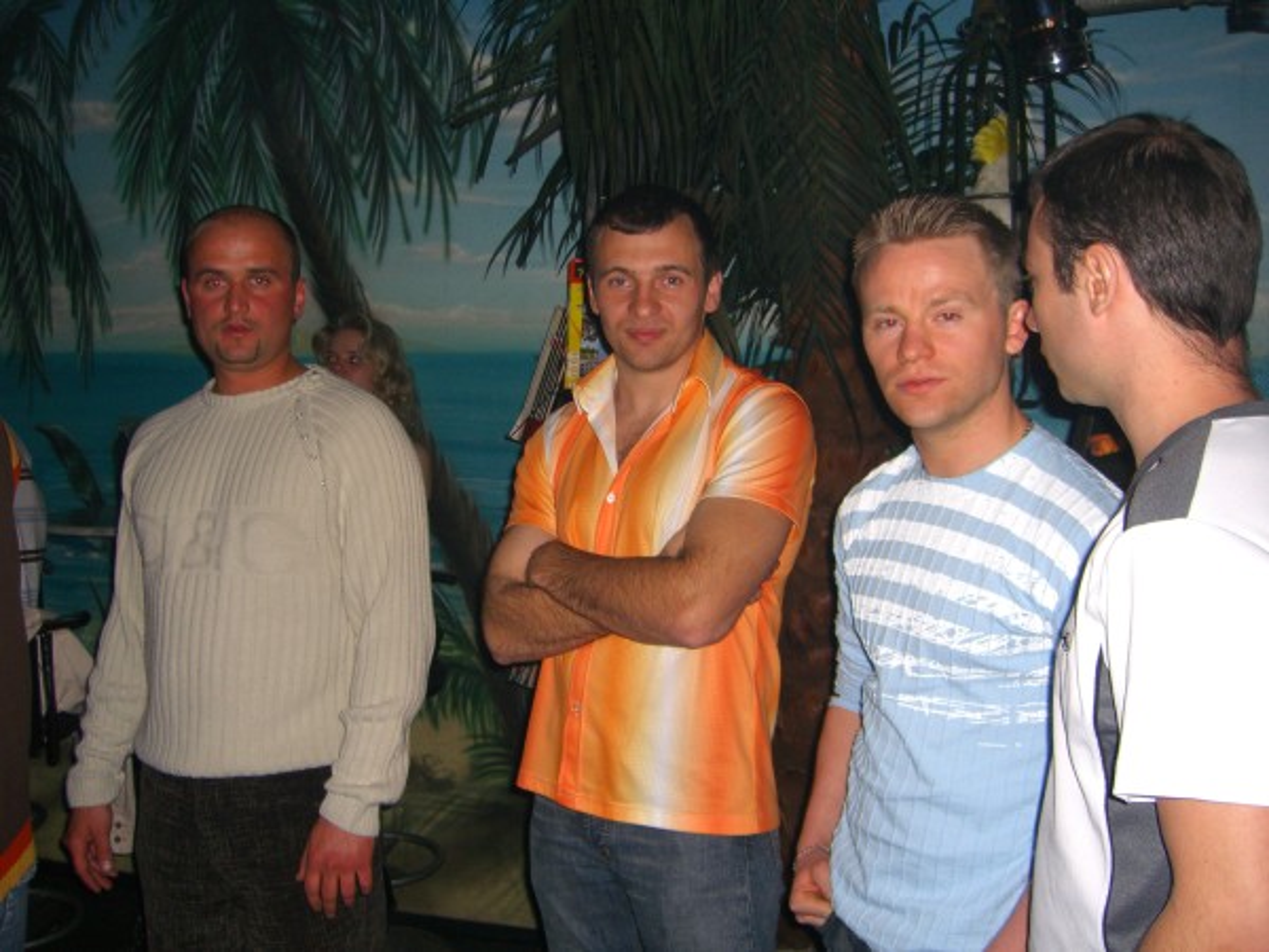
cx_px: 634
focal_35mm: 38
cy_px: 476
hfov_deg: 49.0
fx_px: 1393
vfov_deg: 37.7
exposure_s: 1/60
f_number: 2.8
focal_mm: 7.9
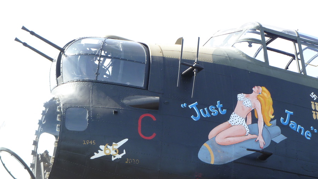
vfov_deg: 14.8
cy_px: 144
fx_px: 683
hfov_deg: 26.2
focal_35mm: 81
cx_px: 182
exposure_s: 1/125
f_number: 4
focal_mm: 9.6
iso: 80
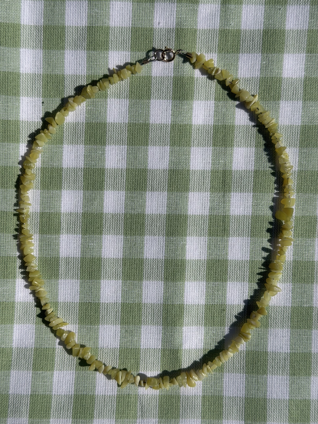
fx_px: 588
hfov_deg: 30.3
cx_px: 159
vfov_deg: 39.7
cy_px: 212
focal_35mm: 48
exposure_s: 1/20408
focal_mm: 6.76
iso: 80
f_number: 1.78
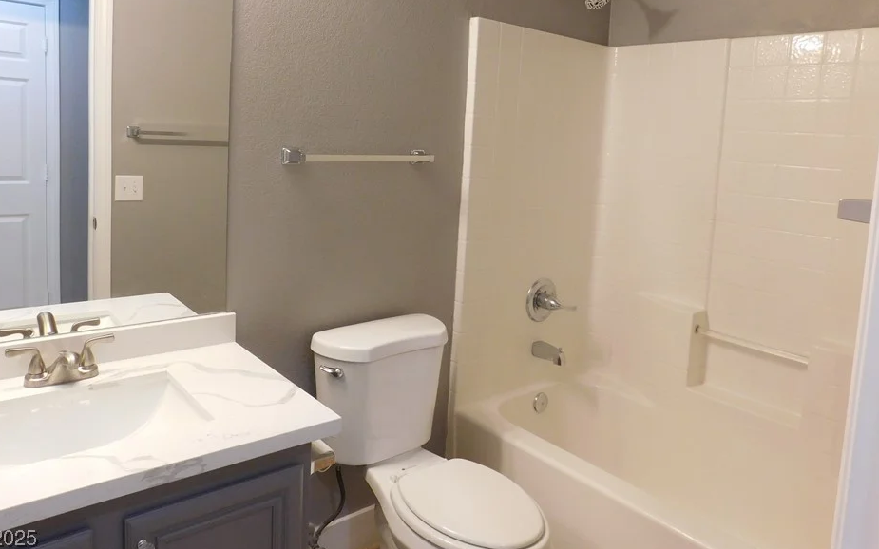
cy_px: 195
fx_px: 647
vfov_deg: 45.5
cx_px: 428
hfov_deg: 68.4
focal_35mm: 27
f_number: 3
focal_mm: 4
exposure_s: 1/30
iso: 200
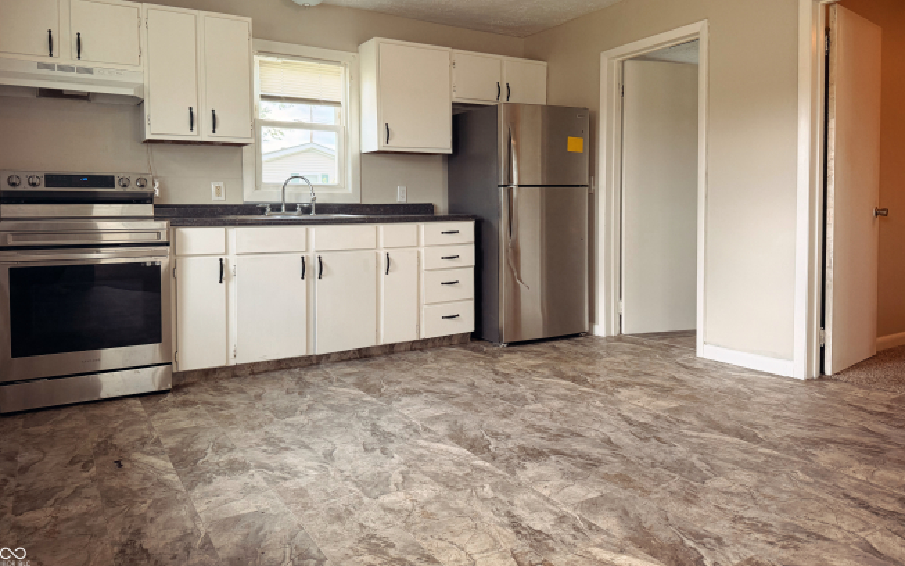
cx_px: 448
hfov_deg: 70.4
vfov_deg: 47.3
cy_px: 228
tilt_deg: -3.3
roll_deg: +0.1
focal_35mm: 26
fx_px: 641
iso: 250
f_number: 1.78
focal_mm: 6.76
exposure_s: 1/120
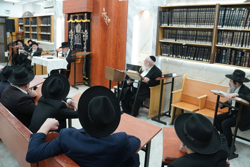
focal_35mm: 31
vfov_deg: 42.9
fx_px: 212
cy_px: 84
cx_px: 128
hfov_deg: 61.0
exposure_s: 1/200
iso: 3200
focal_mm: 19.7
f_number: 5.6
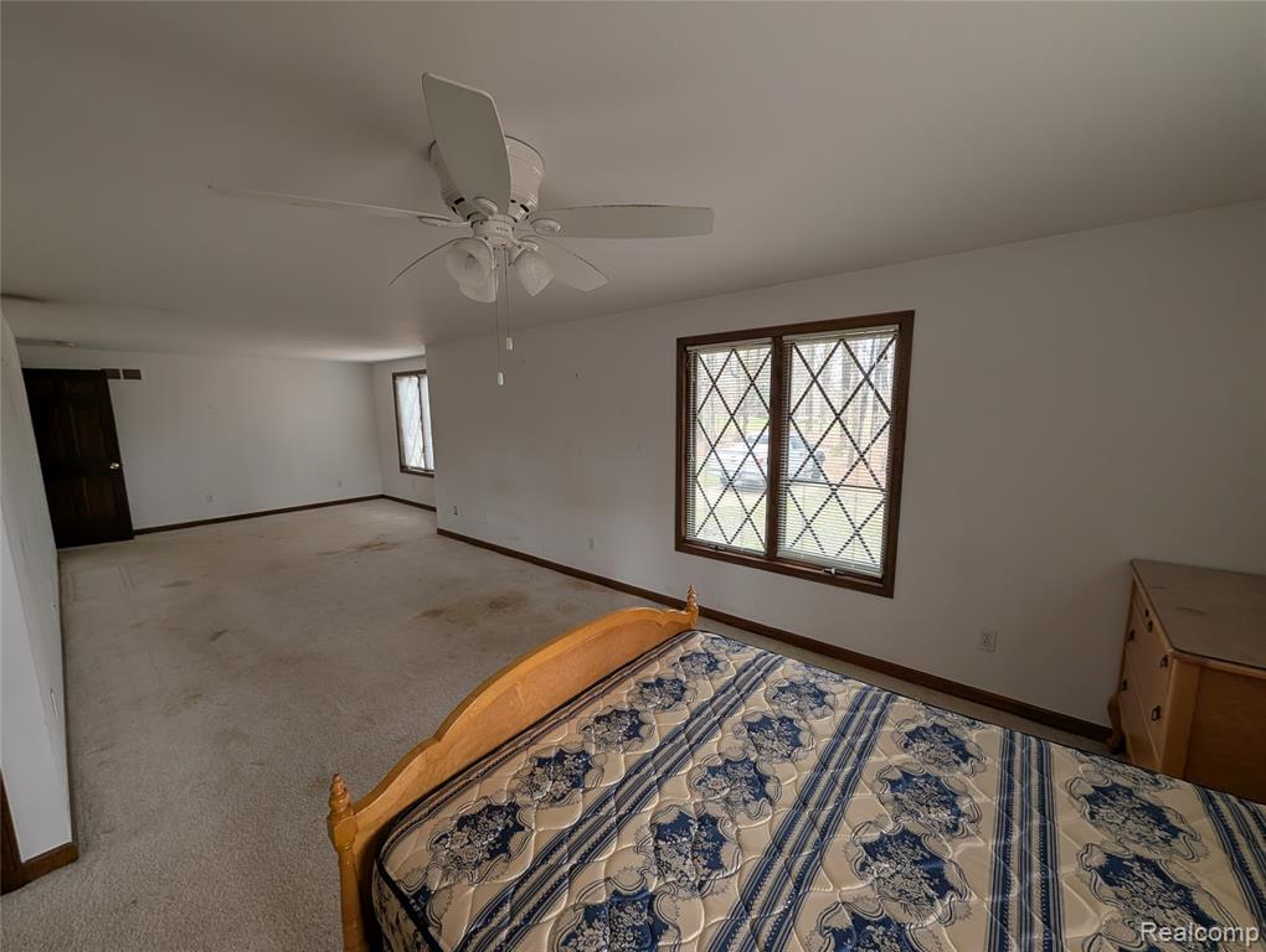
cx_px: 633
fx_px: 439
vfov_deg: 94.6
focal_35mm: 12
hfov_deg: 110.5
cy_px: 476
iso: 46
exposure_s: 1/105
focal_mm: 2.02
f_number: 1.7
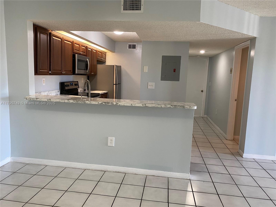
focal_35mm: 26
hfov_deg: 67.3
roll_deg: -2.7
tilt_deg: -7.1
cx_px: 138
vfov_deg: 53.1
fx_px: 207
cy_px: 104
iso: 160
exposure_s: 1/60
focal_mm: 4.25
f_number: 1.8
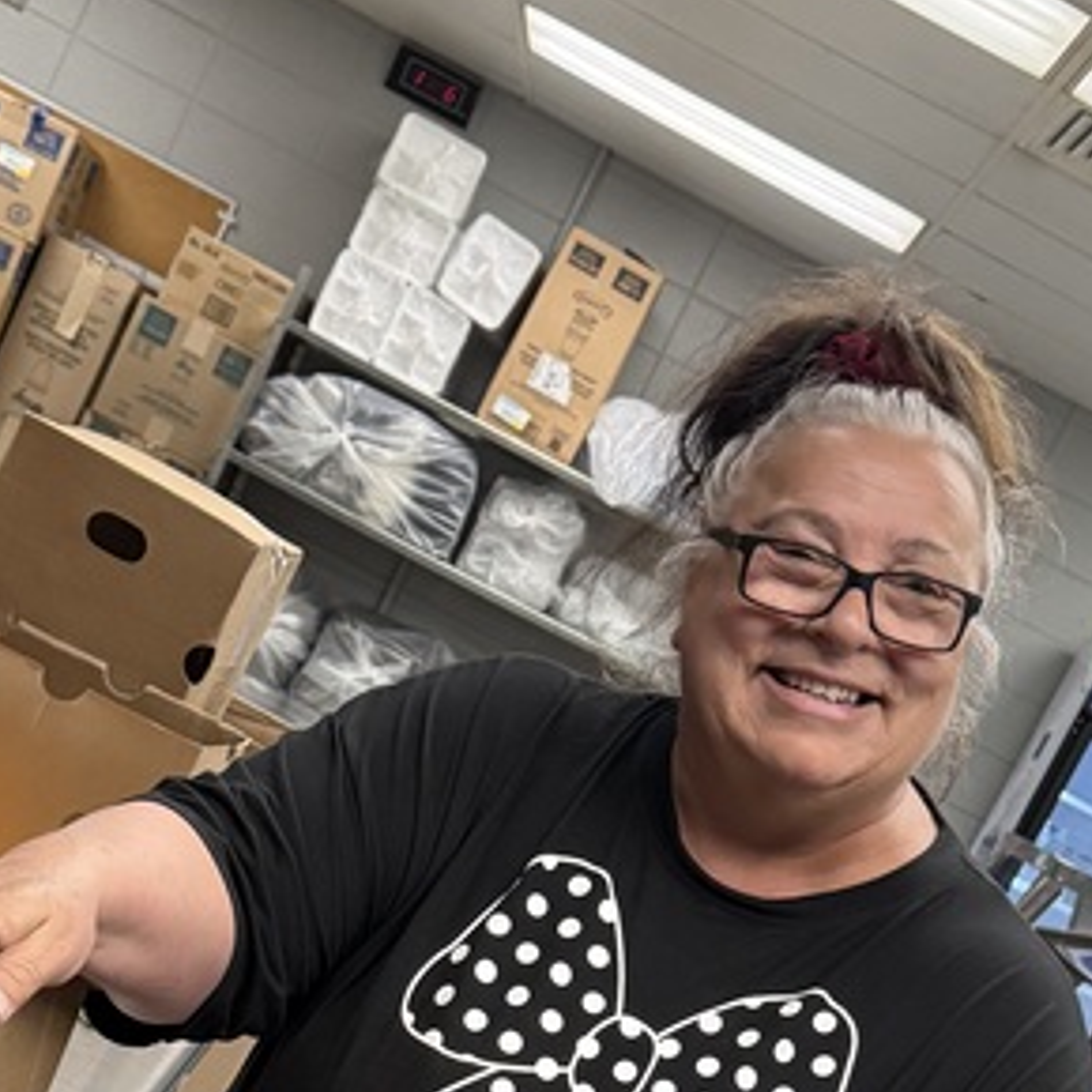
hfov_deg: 23.1
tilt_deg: -8.1
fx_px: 2677
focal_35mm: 75
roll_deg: -28.2
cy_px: 1096
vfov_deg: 22.2
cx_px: 595
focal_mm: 6.76
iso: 400
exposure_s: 1/120
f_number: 1.78
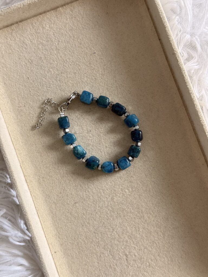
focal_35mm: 48
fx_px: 385
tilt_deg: -79.9
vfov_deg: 39.7
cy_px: 138
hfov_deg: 30.3
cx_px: 104
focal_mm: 6.76
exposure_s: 1/121
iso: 80
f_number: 1.78
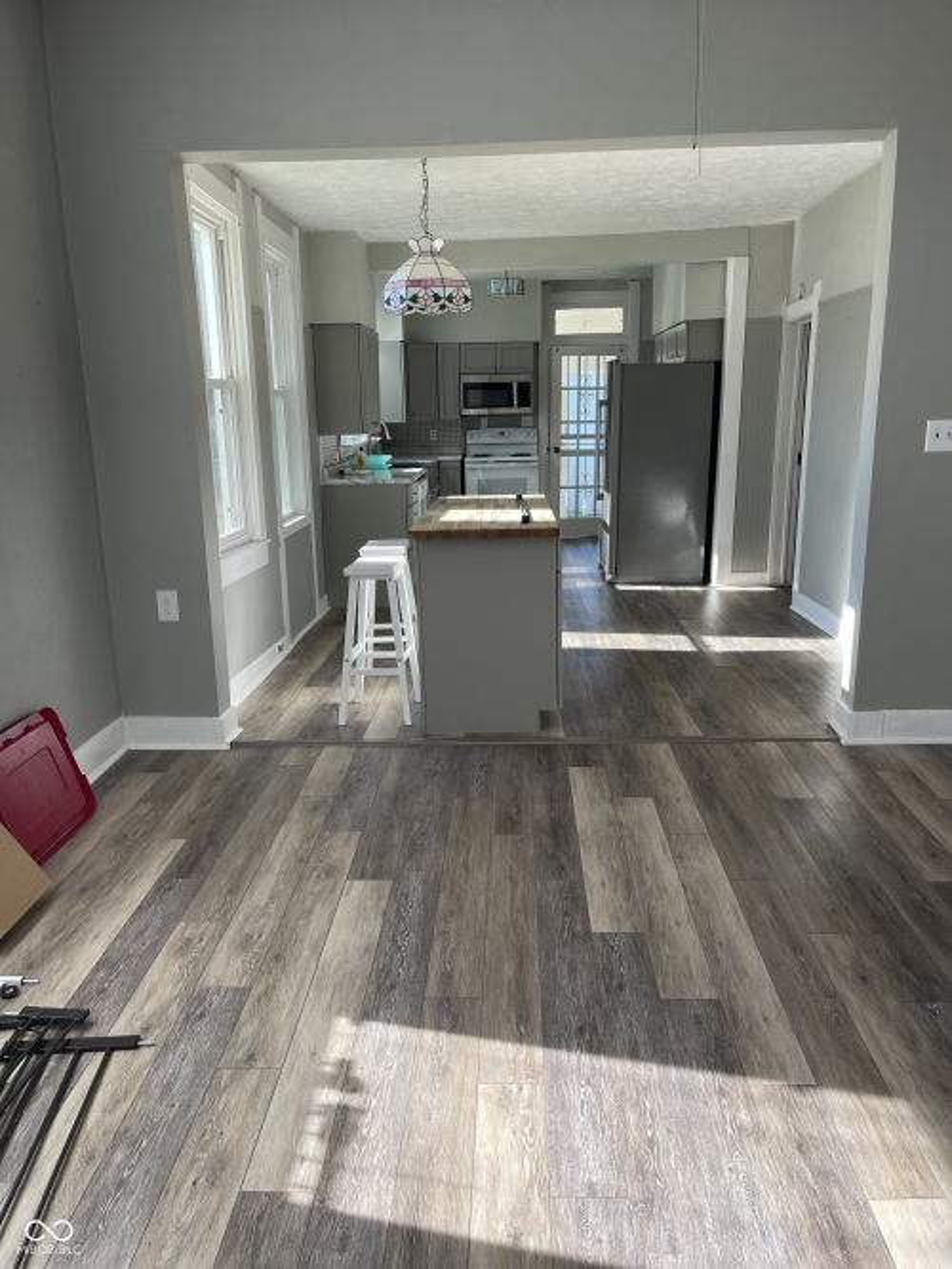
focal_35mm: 25
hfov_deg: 54.9
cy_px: 634
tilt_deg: -13.9
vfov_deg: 69.4
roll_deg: +1.4
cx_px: 476
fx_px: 917
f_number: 1.6
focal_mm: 5.1
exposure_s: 1/171
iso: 32
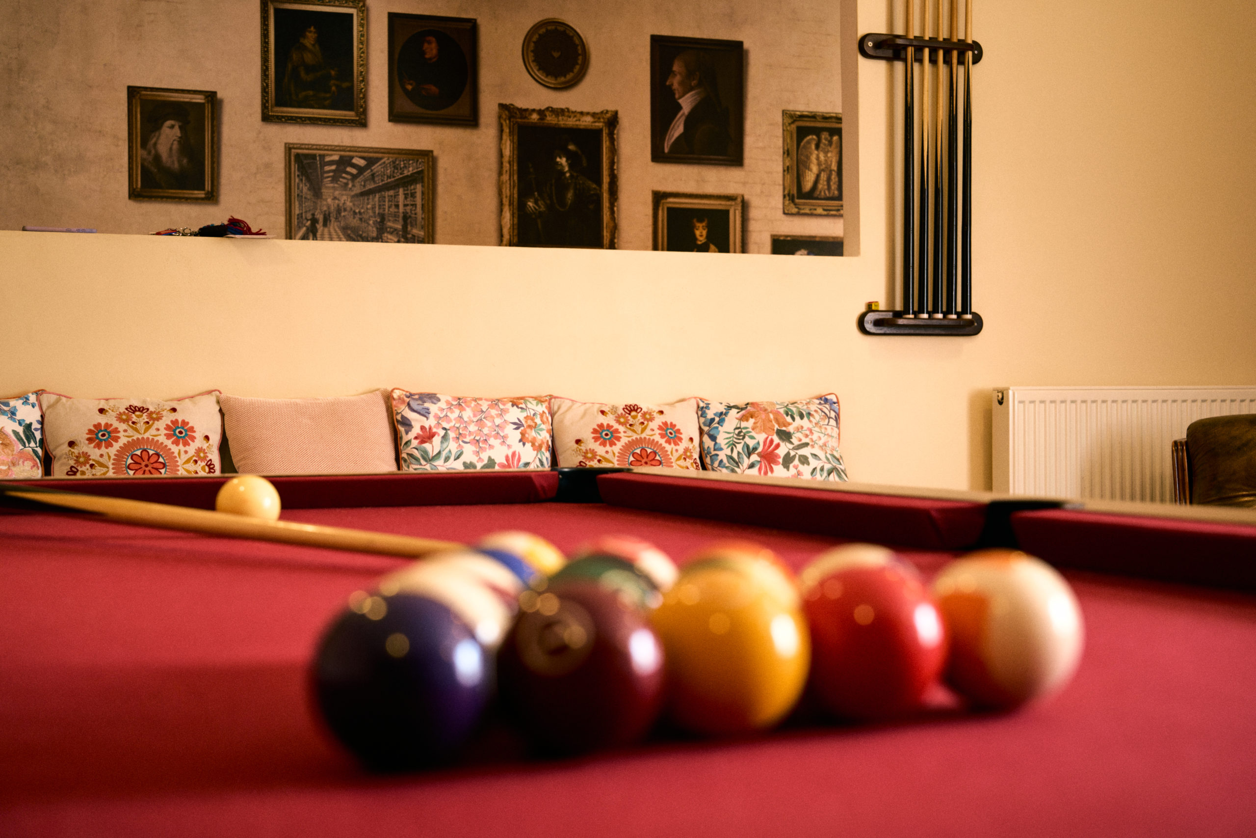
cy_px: 419
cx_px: 628
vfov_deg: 27.5
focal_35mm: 49
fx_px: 1710
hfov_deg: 40.3
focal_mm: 49
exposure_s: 1/80
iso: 2000
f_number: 5.6
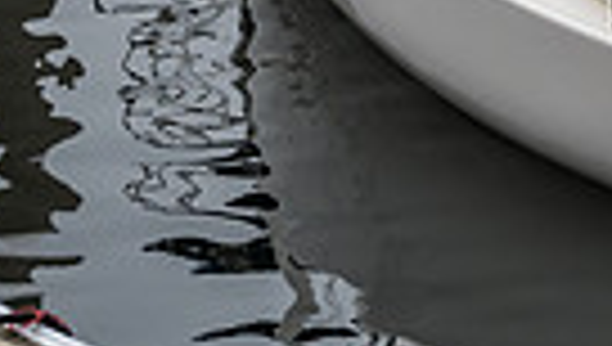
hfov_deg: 8.1
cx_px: 1166
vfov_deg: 4.7
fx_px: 4128
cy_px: -479
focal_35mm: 254
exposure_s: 1/800
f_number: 5.6
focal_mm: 57
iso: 400
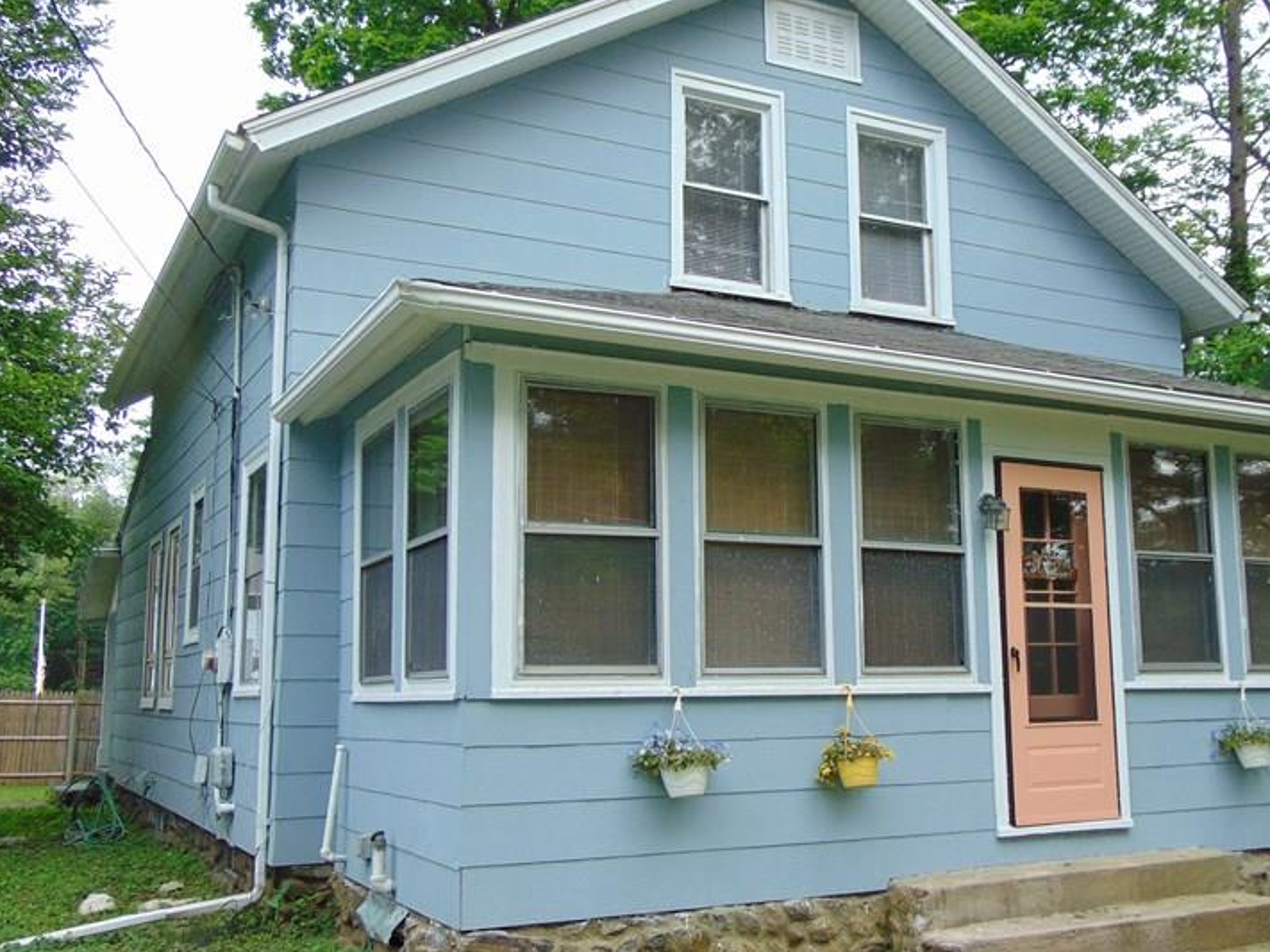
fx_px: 1321
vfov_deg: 39.6
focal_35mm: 36
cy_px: 472
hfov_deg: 51.2
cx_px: 732
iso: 80
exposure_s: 1/160
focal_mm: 4.5
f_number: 3
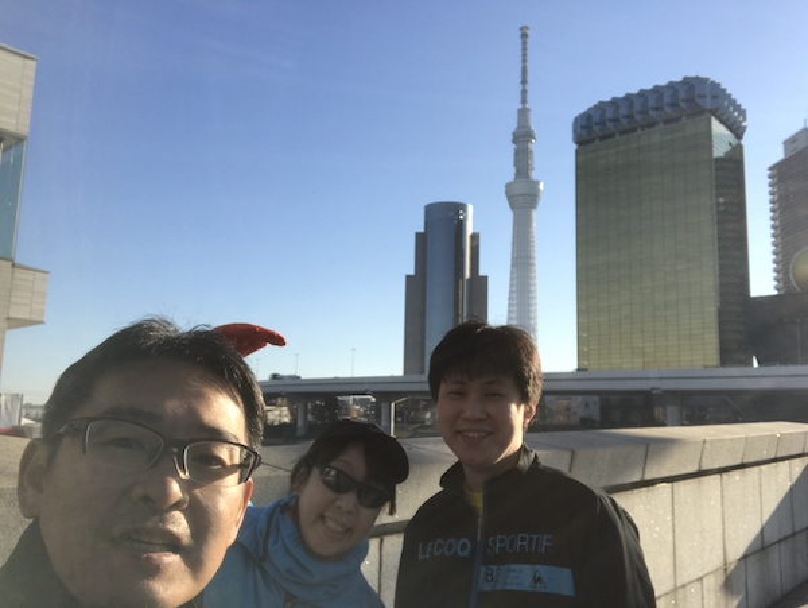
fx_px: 748
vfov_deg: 44.2
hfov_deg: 56.8
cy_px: 304
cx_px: 404
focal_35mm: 32
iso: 25
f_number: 2.2
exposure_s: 1/1025
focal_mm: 2.87
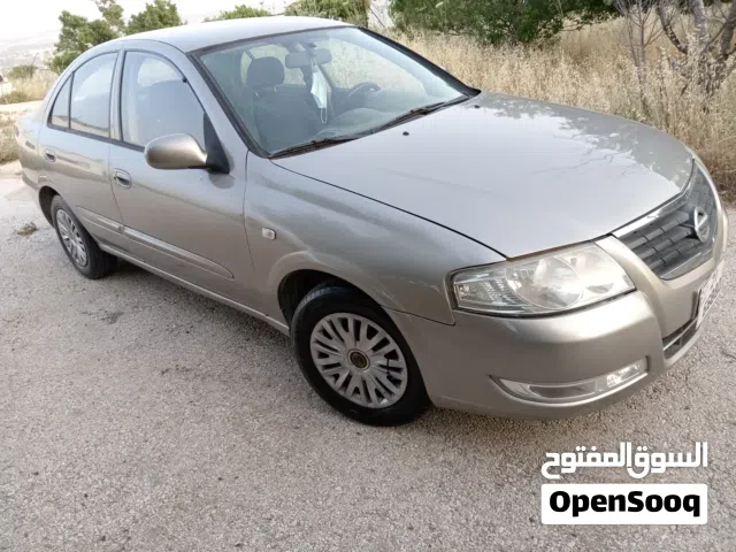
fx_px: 532
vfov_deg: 54.9
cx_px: 368
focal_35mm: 25
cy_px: 276
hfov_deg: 69.4
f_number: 1.8
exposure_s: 1/100
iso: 212
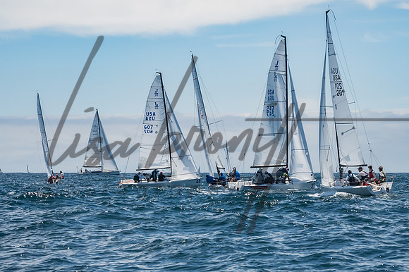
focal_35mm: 157
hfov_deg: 13.1
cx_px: 204
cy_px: 136
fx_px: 1783
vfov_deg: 8.7
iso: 640
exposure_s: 1/1250
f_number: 14
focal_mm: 105
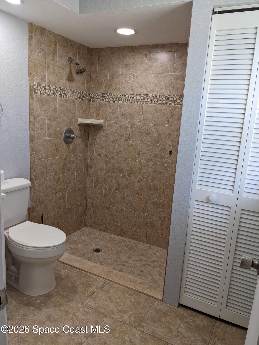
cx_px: 130
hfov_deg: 51.4
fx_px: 269
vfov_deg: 65.3
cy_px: 172
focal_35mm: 27
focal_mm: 4.38
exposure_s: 1/106
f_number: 1.73
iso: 63
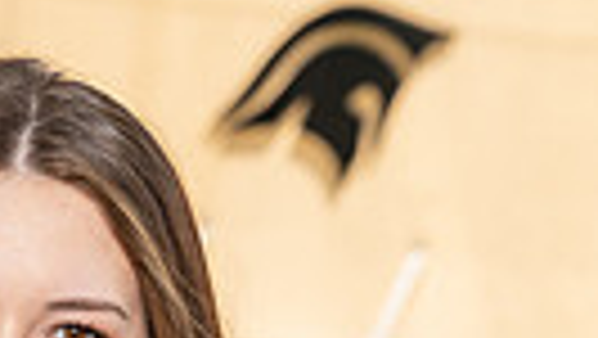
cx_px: -27
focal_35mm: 219
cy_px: 906
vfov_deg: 5.3
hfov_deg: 9.8
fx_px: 3475
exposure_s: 1/250
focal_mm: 62
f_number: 5.6
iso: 200
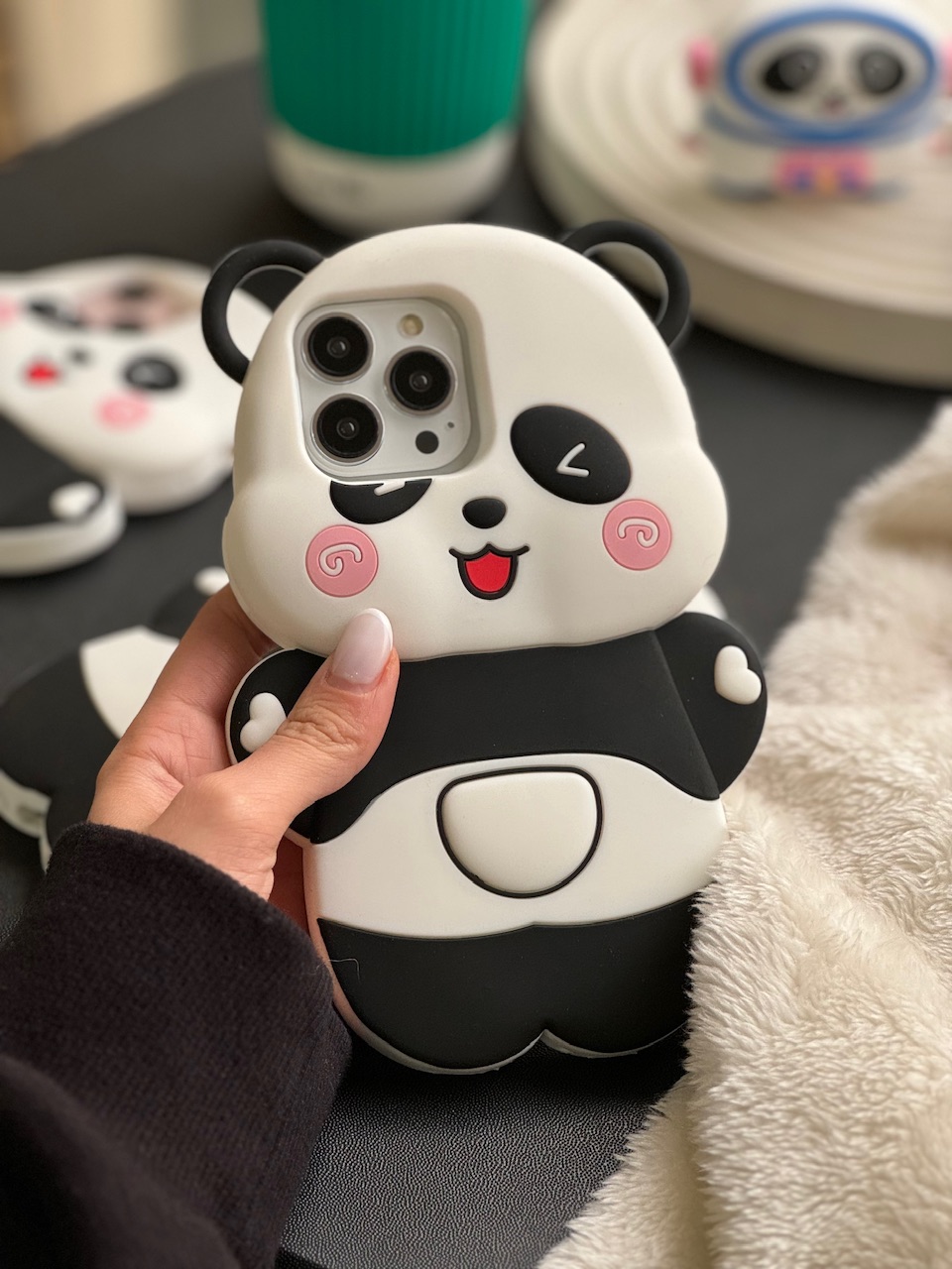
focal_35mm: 77
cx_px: 476
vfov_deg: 25.3
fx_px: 2824
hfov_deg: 19.1
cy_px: 634
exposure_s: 1/99
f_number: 2.8
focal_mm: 9
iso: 160
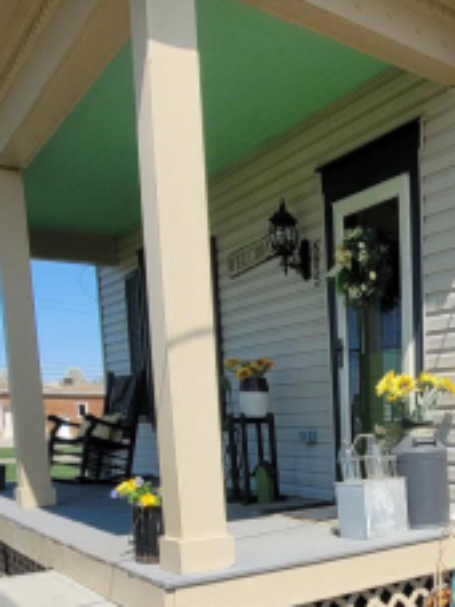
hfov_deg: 32.4
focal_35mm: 38
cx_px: 519
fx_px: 666
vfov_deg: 45.9
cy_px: 505
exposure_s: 1/1449
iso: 40
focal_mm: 1.74
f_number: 2.2
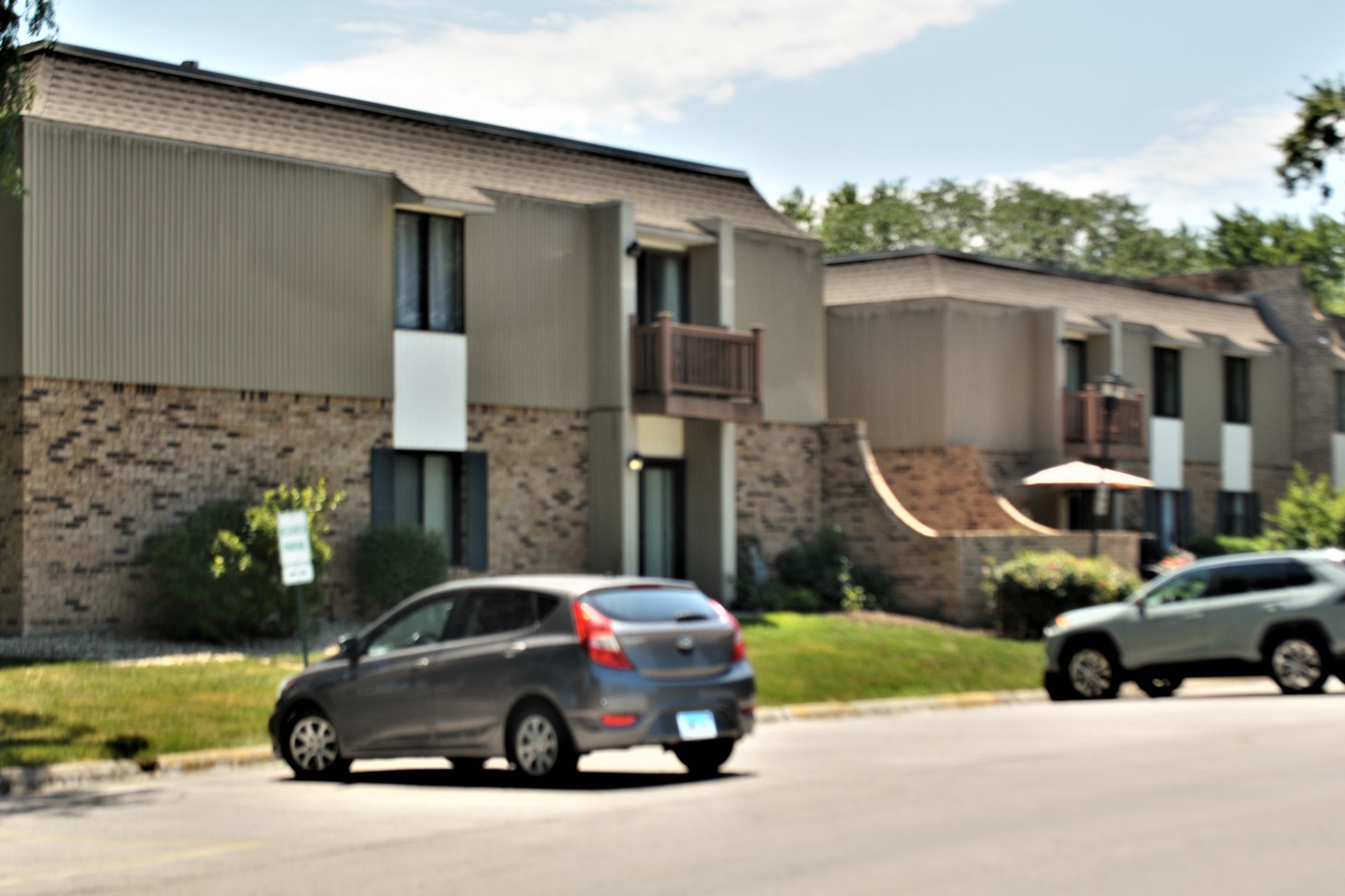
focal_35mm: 57
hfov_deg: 35.1
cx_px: 683
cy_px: 486
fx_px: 2129
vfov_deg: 23.8
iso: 100
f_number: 9
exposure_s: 1/200
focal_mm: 34
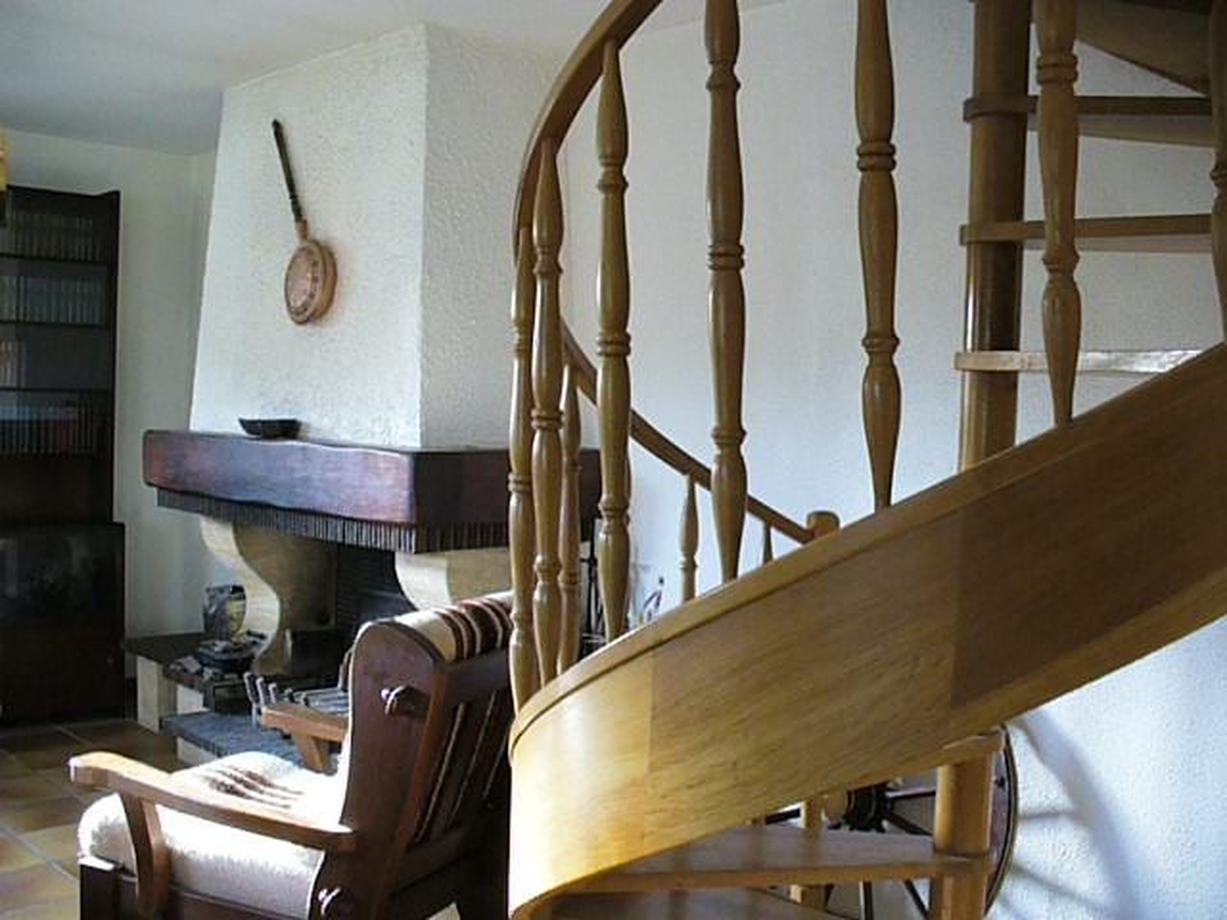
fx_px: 1312
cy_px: 460
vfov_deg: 38.7
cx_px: 614
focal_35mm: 37
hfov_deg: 50.1
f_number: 2.8
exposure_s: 1/50
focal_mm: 6.1
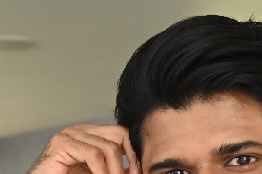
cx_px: 226
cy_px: 270
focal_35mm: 191
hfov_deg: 10.7
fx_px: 1389
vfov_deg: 7.1
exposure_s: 1/200
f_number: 4
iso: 2500
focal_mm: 34
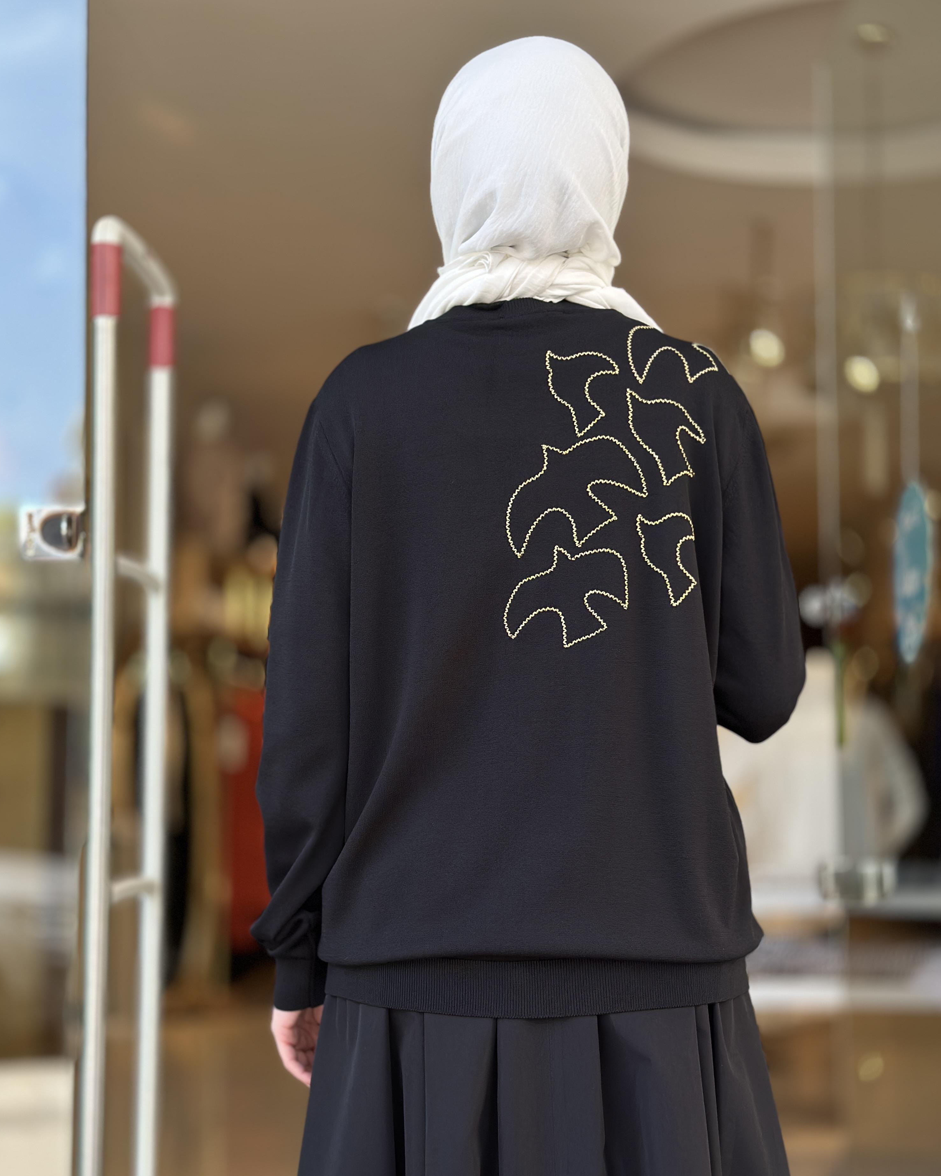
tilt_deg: +4.9
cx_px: 476
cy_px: 629
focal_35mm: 51
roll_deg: -0.5
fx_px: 1776
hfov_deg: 29.7
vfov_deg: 36.6
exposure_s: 1/484
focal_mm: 6.86
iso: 80
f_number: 1.78
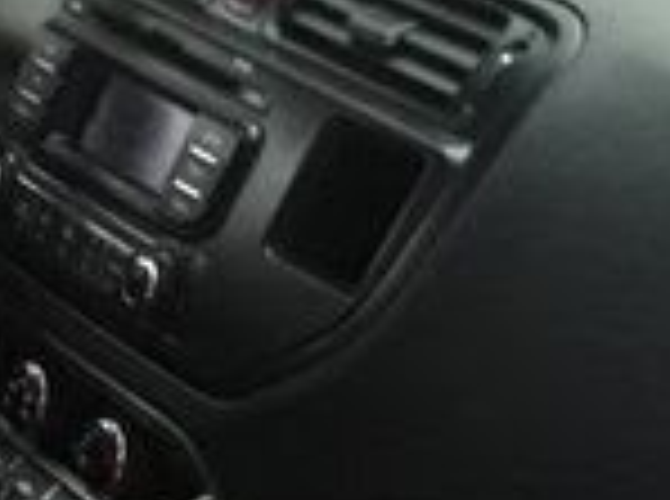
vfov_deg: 11.8
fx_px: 2317
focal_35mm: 120
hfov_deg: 16.0
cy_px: 741
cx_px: -54
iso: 250
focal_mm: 3.6
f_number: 1.9
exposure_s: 1/17
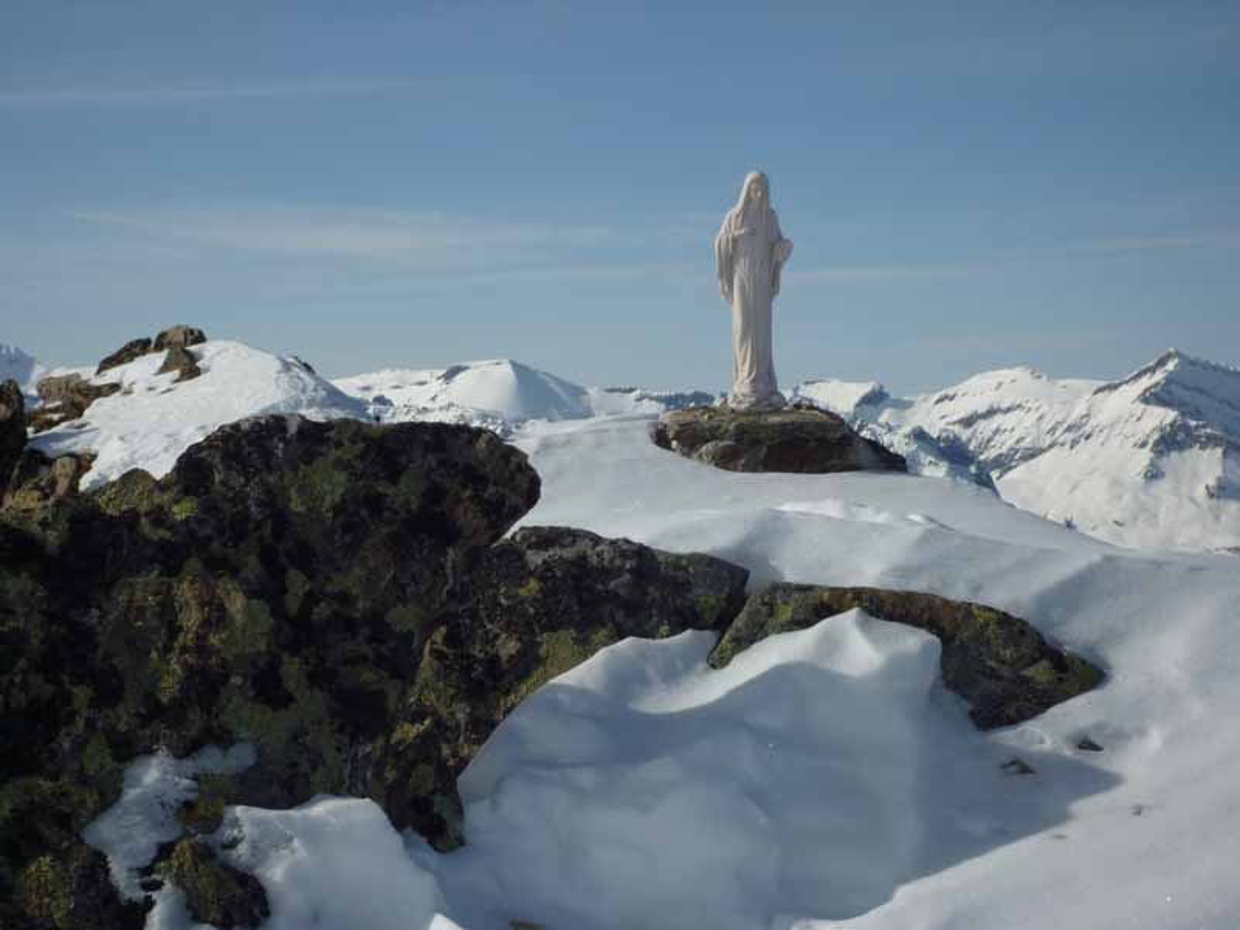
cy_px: 465
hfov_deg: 24.4
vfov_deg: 18.4
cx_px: 620
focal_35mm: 80
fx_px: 2866
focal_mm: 14.1
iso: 100
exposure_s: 1/640
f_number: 7.1
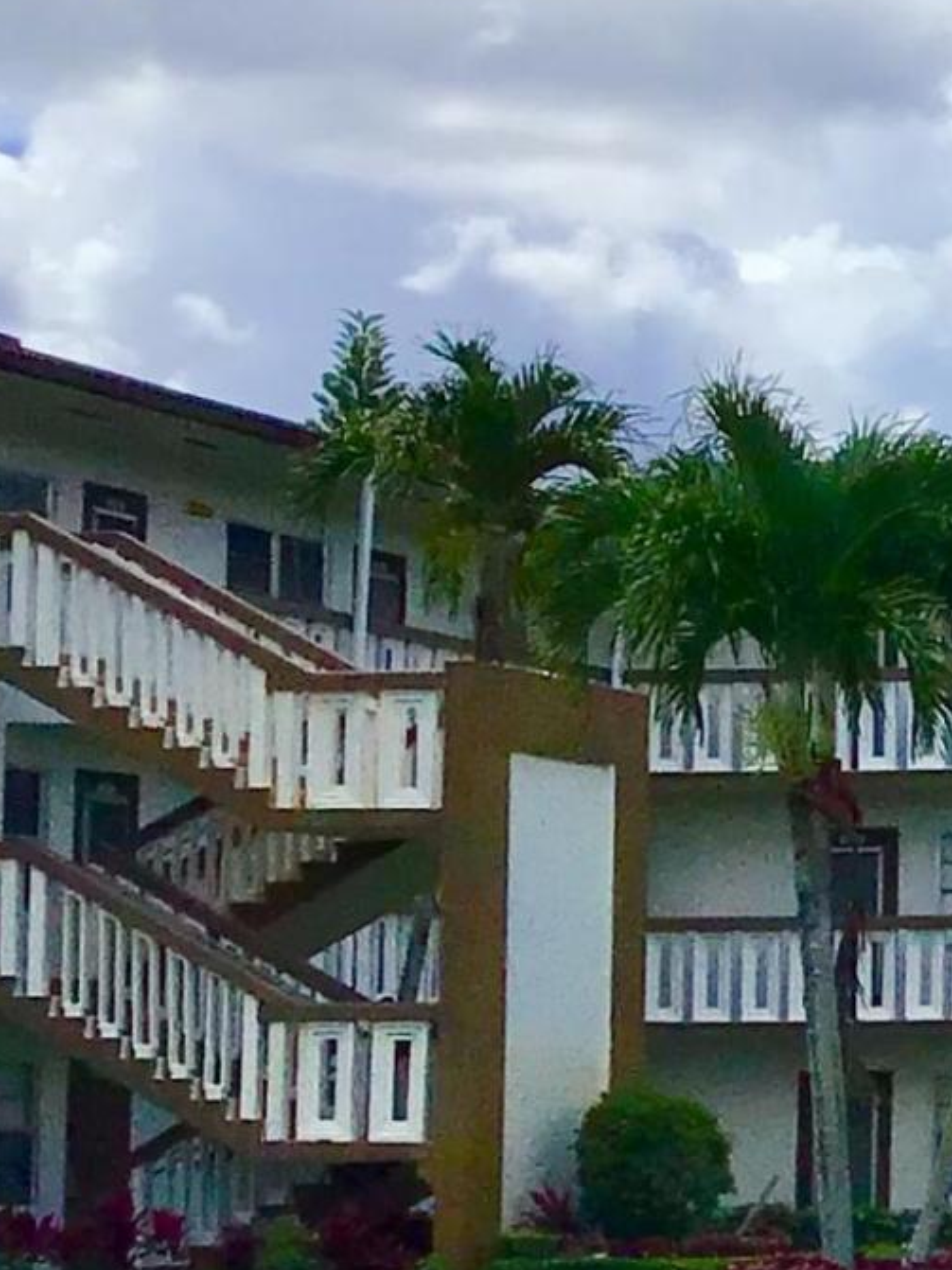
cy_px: 808
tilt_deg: +2.9
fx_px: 4879
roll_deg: +0.3
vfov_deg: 14.8
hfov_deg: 9.5
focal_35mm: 133
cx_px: 2534
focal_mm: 3.3
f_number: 2.4
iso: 25
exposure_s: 1/1852
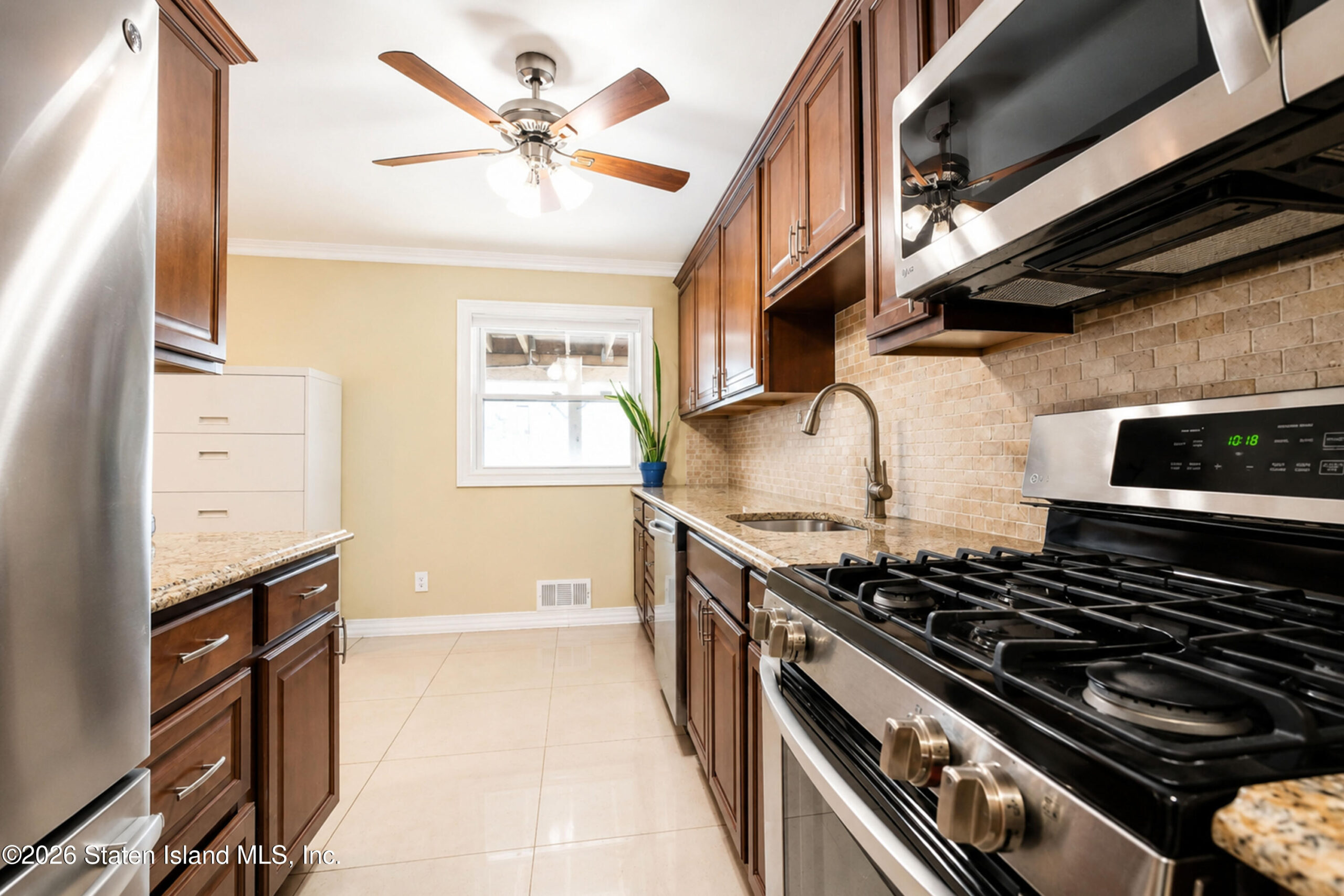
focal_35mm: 15
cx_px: 672
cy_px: 448
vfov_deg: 77.3
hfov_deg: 100.4
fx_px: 560
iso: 1600
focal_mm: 10
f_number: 4.5
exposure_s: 1/40
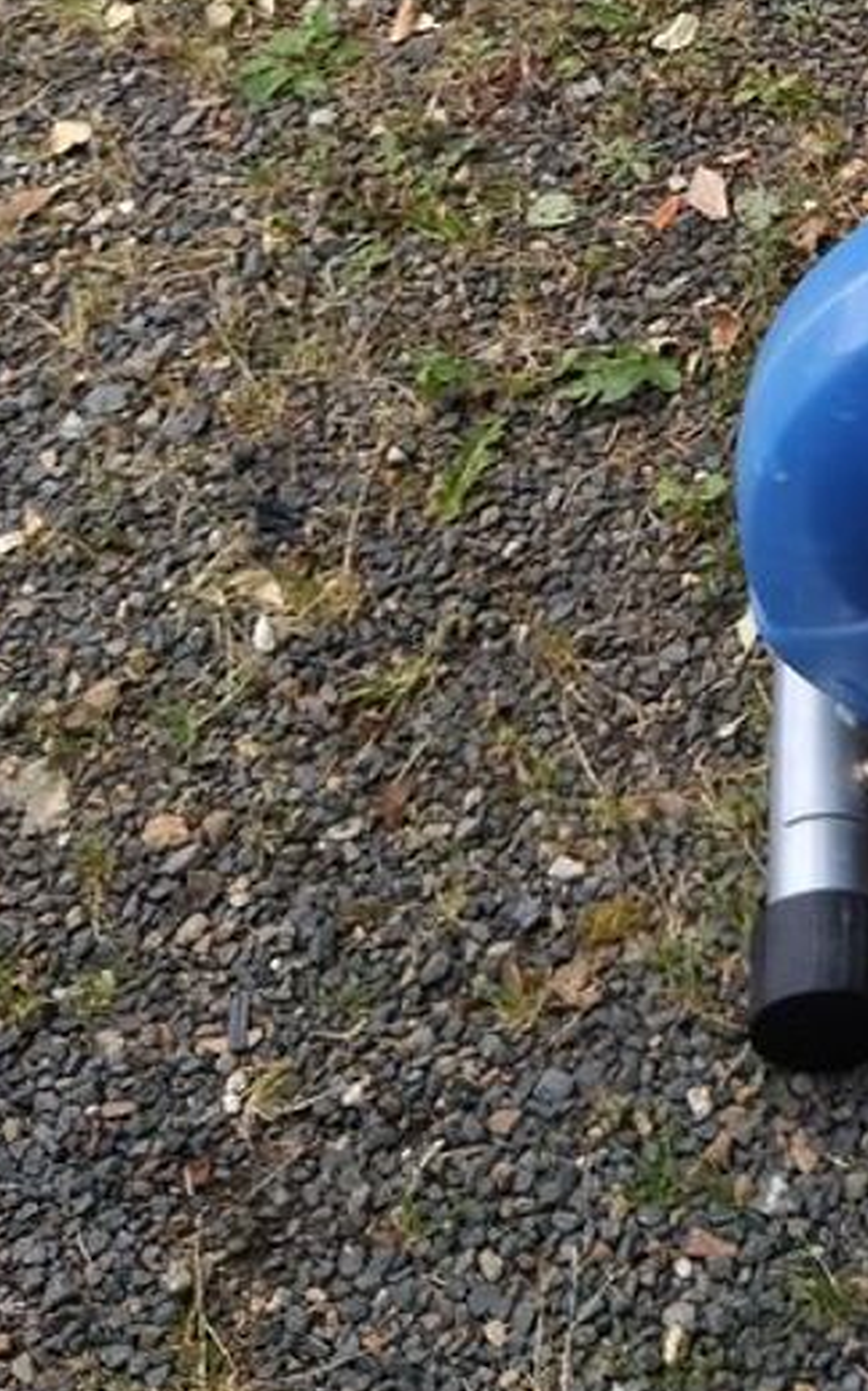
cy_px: -387
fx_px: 2993
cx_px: 1227
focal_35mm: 79
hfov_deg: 15.5
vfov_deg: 23.3
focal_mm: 3.96
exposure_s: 1/110
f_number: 1.8
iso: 50
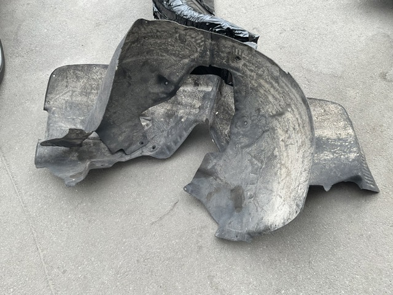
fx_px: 329
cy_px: 148
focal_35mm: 29
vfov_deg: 48.2
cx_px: 196
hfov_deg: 61.7
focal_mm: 3
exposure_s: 1/122
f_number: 1.8
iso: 25
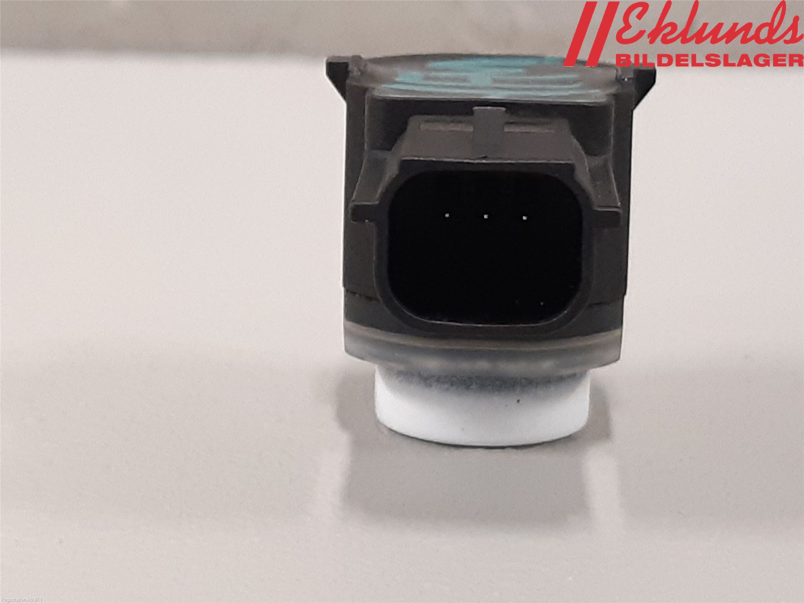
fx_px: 604
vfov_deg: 53.1
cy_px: 302
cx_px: 402
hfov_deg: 67.3
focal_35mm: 26
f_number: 1.7
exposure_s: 1/50
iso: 200
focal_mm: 3.93
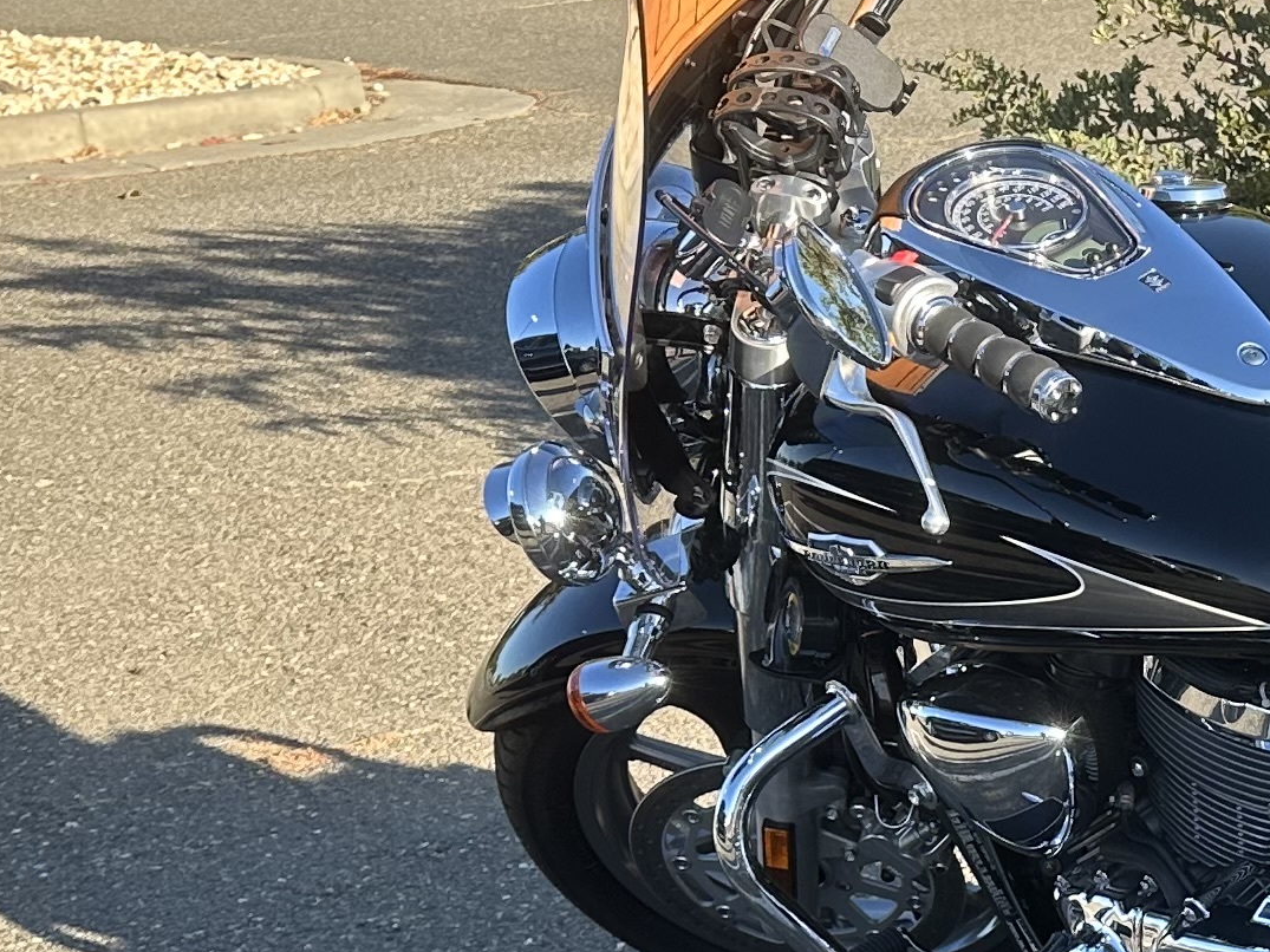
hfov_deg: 19.5
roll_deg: +2.3
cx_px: 1790
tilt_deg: -18.4
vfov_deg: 16.2
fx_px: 3302
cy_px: 852
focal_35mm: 90
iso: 80
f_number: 1.78
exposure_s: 1/836
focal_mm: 6.86
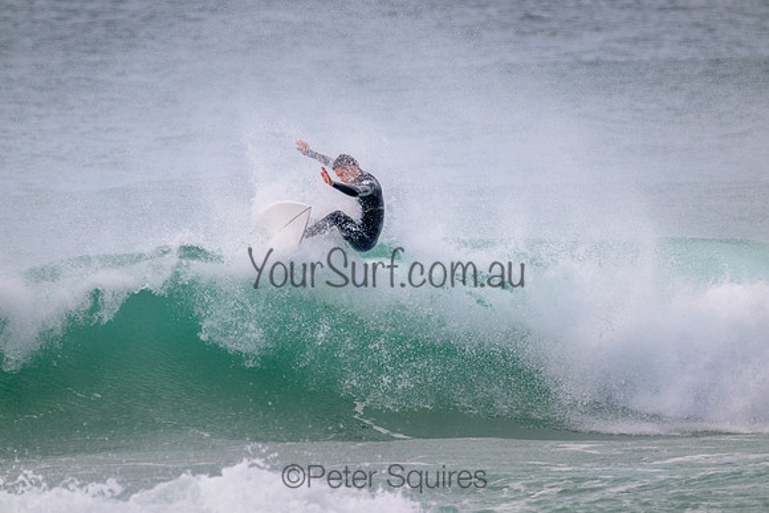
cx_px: 384
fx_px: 17092
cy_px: 256
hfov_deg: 2.6
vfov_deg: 1.7
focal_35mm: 800
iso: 1800
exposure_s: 1/2000
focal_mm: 800
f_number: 11
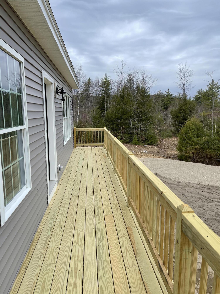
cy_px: 147
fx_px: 220
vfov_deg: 67.3
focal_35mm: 26
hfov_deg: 53.1
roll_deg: +0.0
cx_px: 110
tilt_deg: -8.8
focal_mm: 5.1
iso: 32
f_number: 1.6
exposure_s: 1/780
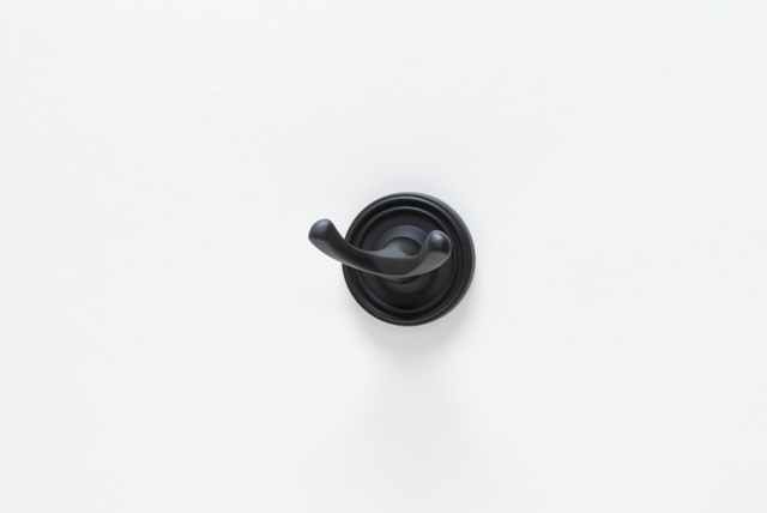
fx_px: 1759
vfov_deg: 16.6
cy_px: 256
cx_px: 384
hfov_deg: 24.6
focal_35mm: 82
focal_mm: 55
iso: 100
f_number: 18
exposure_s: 2.5
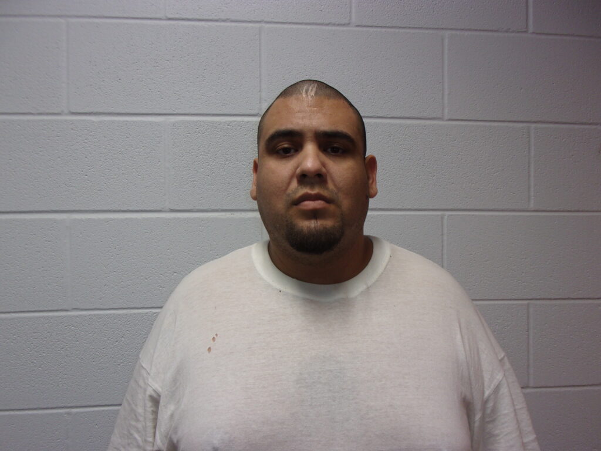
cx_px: 300
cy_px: 226
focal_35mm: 28
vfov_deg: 49.7
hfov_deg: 63.4
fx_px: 486
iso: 80
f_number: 3.9
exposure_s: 1/34
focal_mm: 5.1
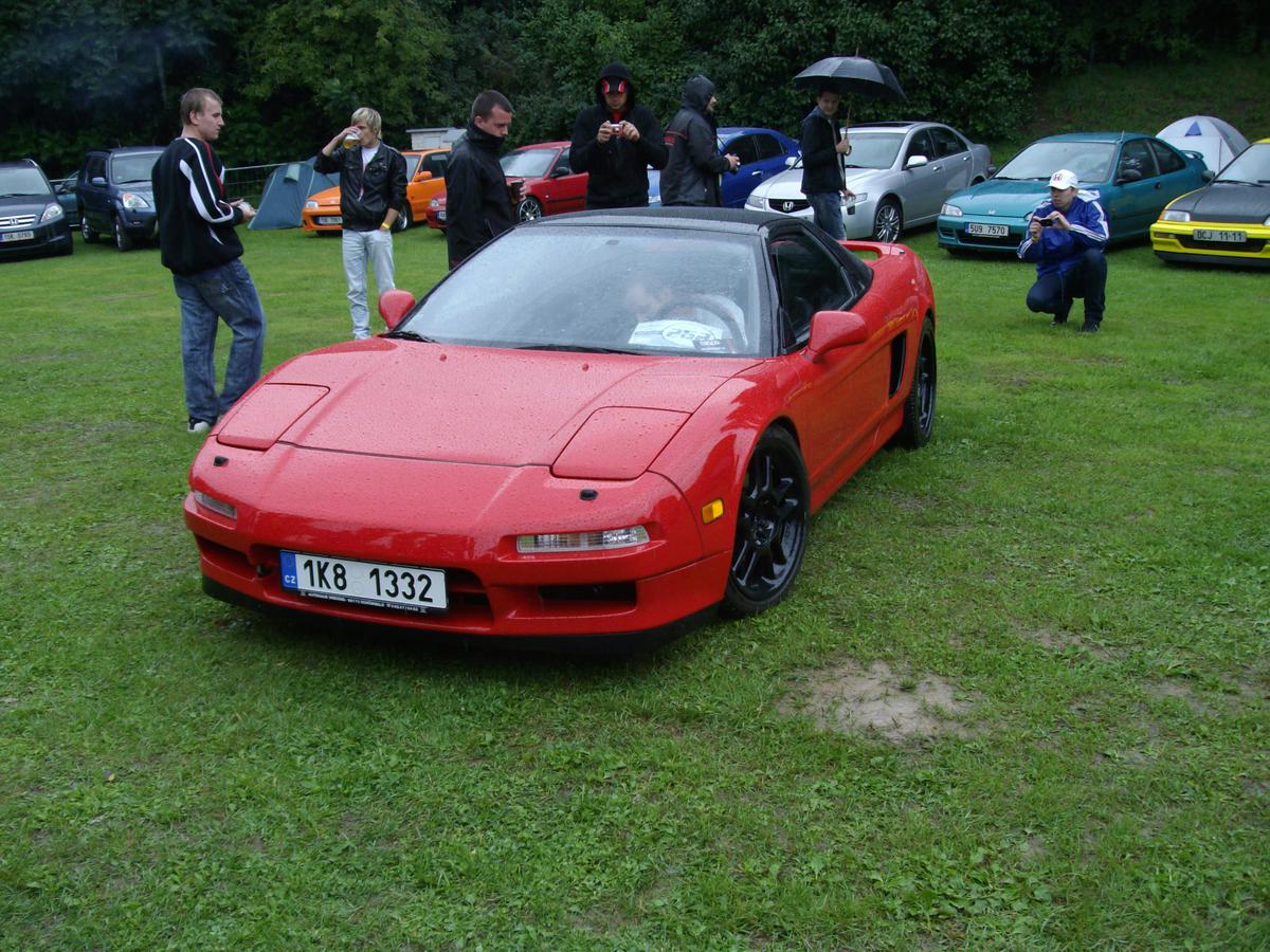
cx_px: 635
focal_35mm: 36
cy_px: 476
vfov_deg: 39.7
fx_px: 1321
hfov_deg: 51.4
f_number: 2.7
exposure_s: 1/250
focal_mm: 6
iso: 80
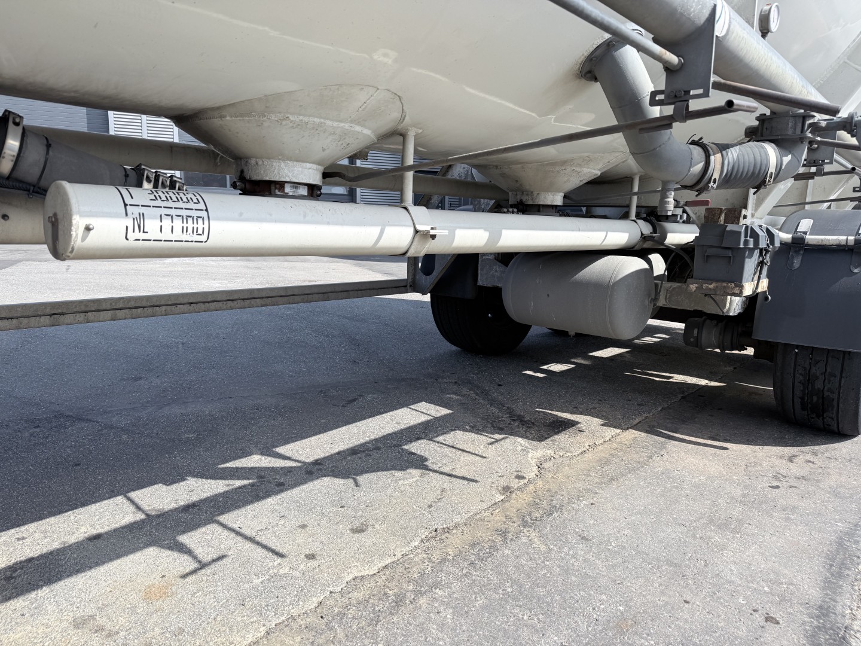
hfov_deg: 71.6
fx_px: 597
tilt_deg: -10.4
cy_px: 323
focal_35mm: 24
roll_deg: -1.8
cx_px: 430
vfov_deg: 56.8
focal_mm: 6.76
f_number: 1.78
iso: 80
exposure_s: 1/2611
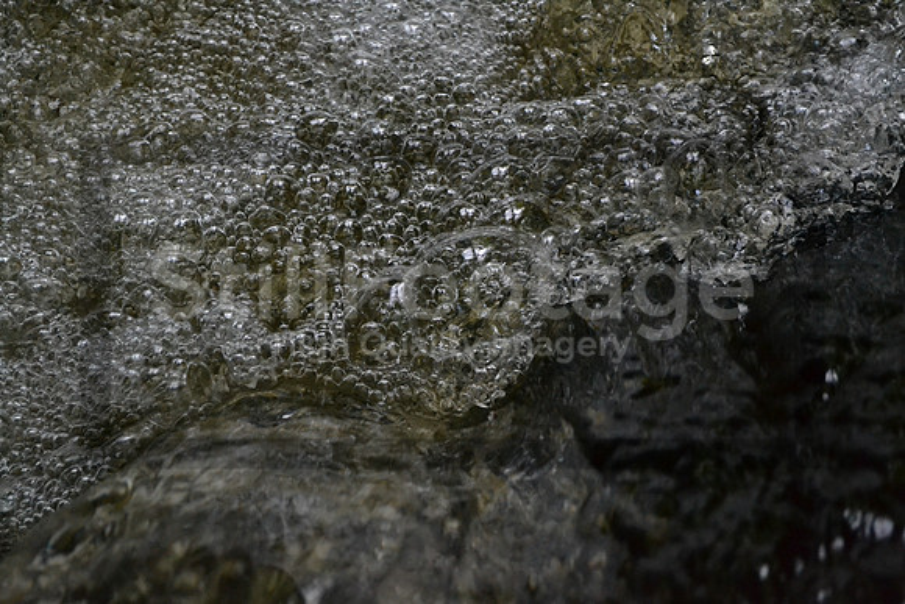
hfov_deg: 30.5
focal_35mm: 66
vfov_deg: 20.6
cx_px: 452
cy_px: 302
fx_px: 1659
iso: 3200
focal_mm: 44
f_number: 5.3
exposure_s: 1/400
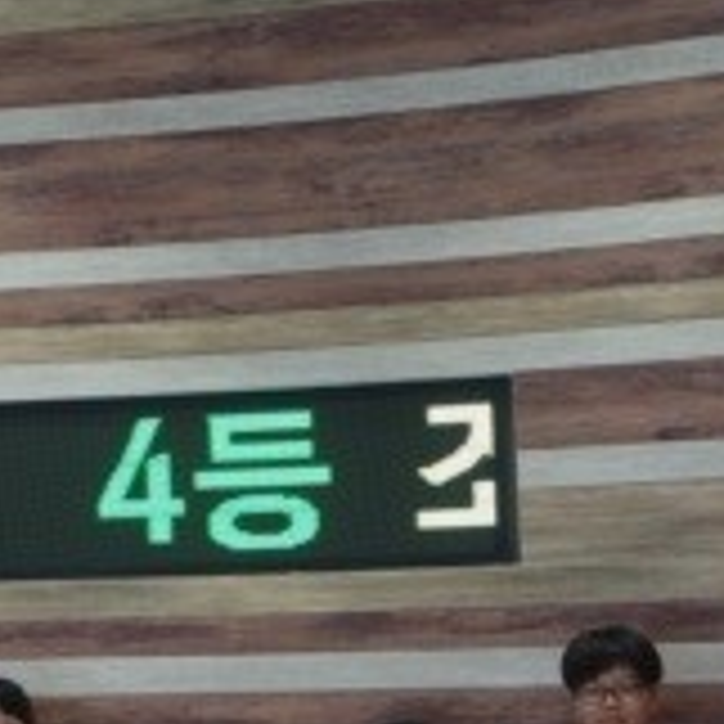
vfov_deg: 15.5
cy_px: 621
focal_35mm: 111
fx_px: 2627
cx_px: -531
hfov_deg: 14.1
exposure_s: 1/50
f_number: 4
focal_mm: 23
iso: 400
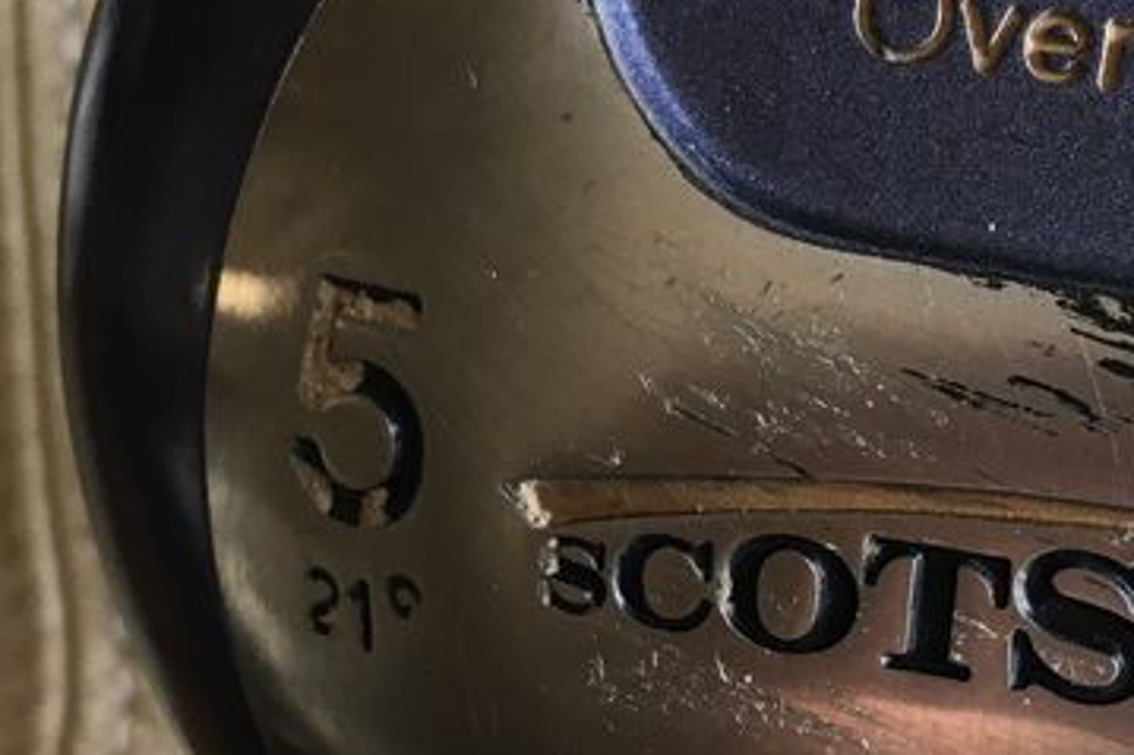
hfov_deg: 23.6
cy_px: 505
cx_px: 995
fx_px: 2645
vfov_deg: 16.2
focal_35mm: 84
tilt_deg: -88.1
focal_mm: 4.15
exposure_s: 1/33
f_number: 2.2
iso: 25
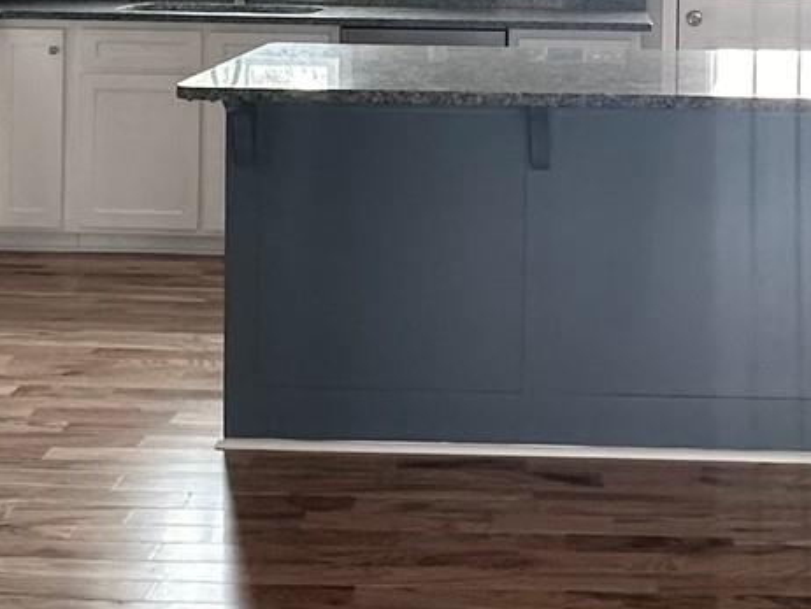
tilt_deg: -0.9
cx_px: 548
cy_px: -75
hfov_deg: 30.9
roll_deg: -1.3
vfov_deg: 22.3
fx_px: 1453
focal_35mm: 62
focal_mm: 2.22
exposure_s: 1/99
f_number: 2.2
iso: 160
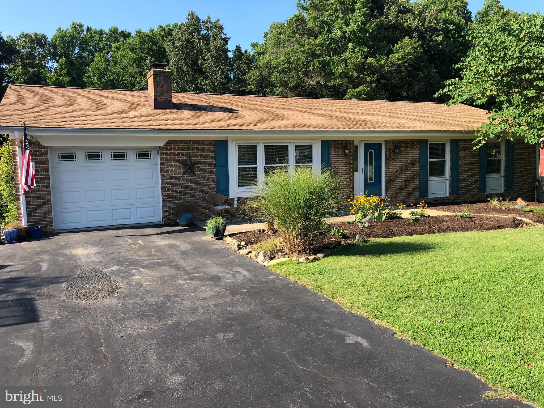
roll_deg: +0.3
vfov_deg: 49.7
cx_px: 272
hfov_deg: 63.4
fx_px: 440
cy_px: 204
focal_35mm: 28
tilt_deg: -7.2
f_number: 1.8
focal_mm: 3.99
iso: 20
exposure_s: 1/674
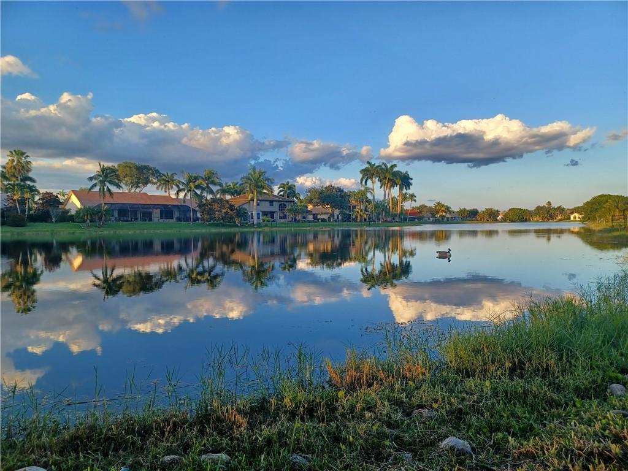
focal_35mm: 25
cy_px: 236
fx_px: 454
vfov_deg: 54.9
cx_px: 314
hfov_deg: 69.4
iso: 32
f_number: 1.8
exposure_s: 1/121
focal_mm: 4.6
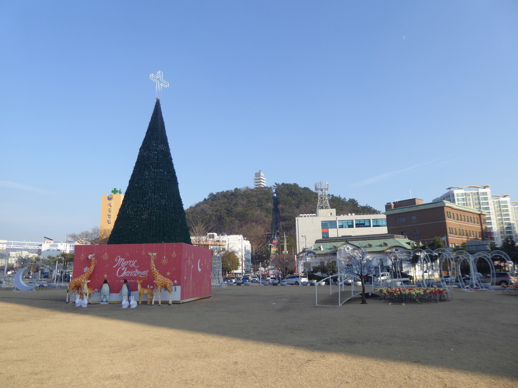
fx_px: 374
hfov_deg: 69.4
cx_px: 259
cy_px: 194
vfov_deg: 54.9
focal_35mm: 25
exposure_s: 1/800
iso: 100
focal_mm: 4.3
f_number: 3.3
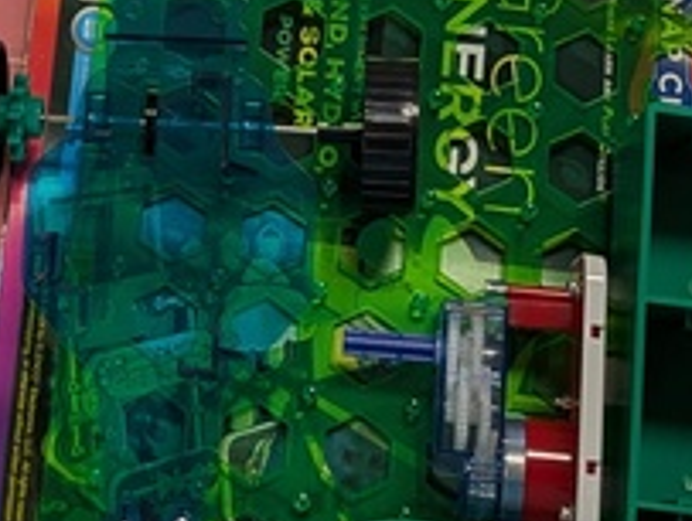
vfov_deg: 11.2
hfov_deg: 15.5
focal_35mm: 126
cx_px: 153
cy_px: -325
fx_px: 2523
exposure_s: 1/60
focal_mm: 5.43
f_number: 1.89
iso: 109
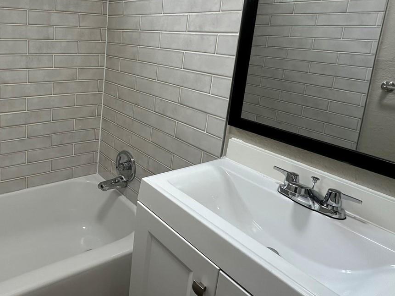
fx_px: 297
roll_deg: -2.2
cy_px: 88
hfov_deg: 61.3
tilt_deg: -11.3
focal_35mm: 26
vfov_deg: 51.6
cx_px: 74
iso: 125
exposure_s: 1/120
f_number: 2.2
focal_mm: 2.22
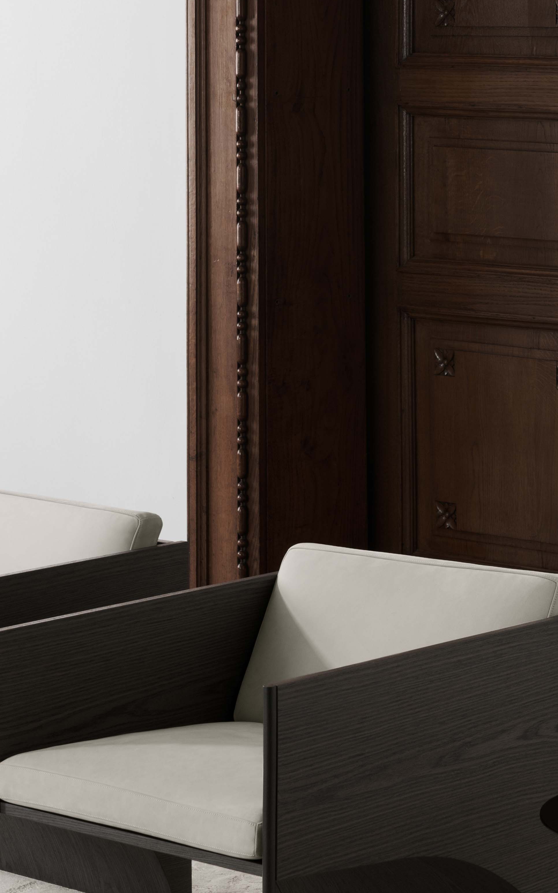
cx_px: 506
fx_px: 3358
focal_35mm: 138
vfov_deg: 15.0
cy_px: 73
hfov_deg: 9.5
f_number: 4.8
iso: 100
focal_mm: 50
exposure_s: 2
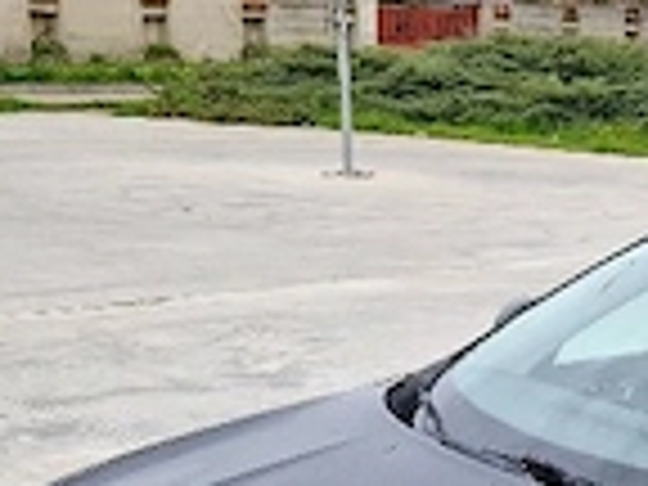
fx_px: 1797
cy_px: 562
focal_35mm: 96
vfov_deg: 14.9
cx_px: 711
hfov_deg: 19.6
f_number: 1.8
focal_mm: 5.4
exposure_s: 1/244
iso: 50
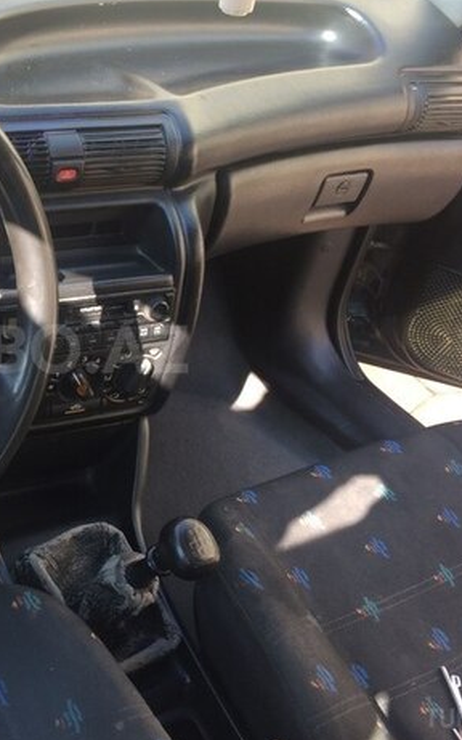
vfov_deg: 45.3
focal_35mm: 44
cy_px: 349
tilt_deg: -36.5
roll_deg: -9.2
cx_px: 24
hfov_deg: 27.8
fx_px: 887
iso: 32
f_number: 2.2
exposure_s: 1/100
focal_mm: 4.15
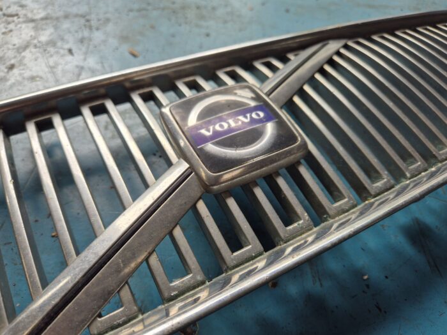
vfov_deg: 58.9
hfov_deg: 73.9
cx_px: 224
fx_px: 297
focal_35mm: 23
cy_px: 168
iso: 25
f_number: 1.8
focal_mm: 5.4
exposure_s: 1/271
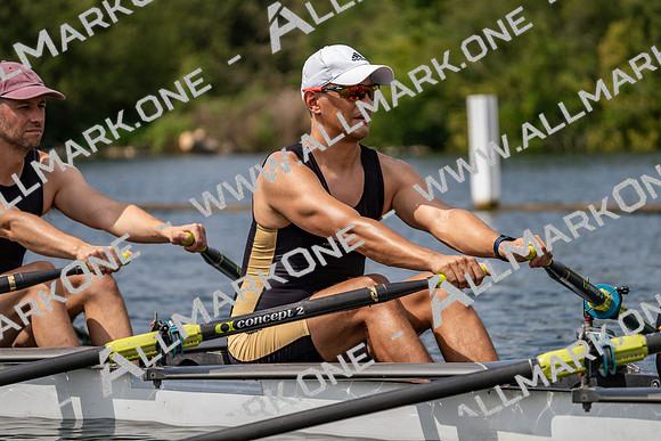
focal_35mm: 200
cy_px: 220
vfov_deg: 6.9
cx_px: 330
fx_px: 3673
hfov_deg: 10.3
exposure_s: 1/1600
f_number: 5.6
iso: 200
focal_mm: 200
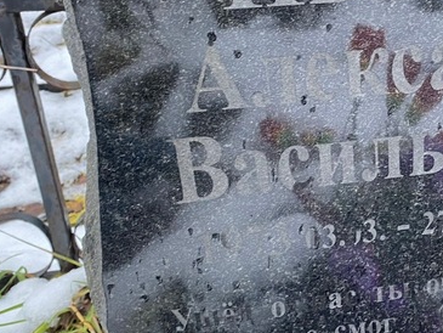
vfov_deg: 25.5
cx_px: 410
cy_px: 97
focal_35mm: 57
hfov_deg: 31.9
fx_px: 730
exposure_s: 1/60
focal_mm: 4.25
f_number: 1.8
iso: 160
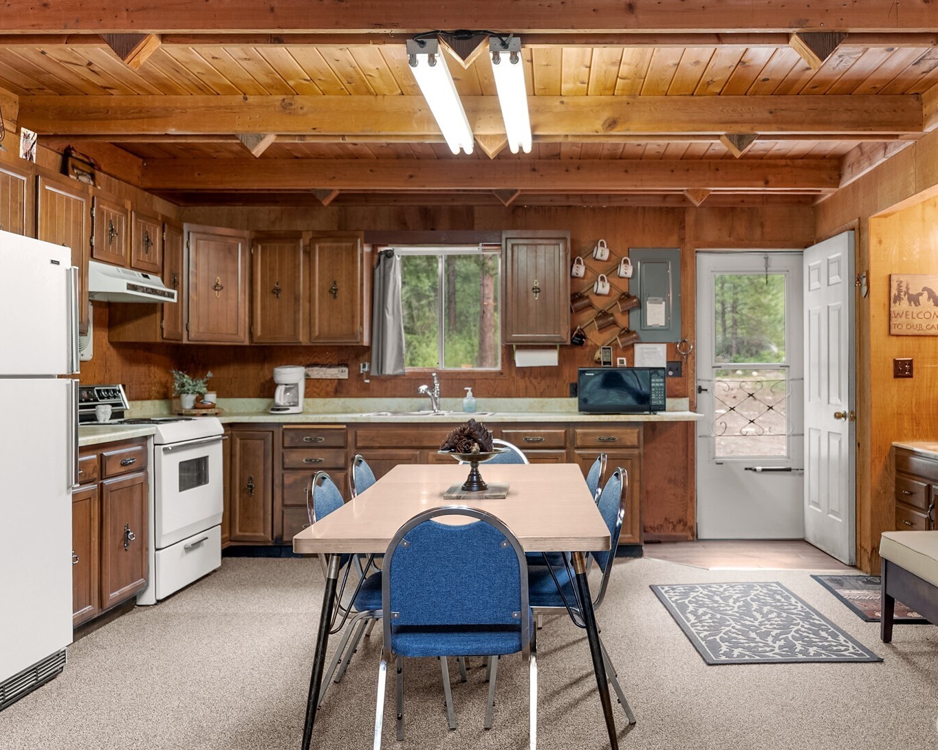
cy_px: 362
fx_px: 777
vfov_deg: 51.5
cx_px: 521
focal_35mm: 28
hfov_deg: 62.0
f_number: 2.8
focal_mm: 24
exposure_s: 1/15
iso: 400
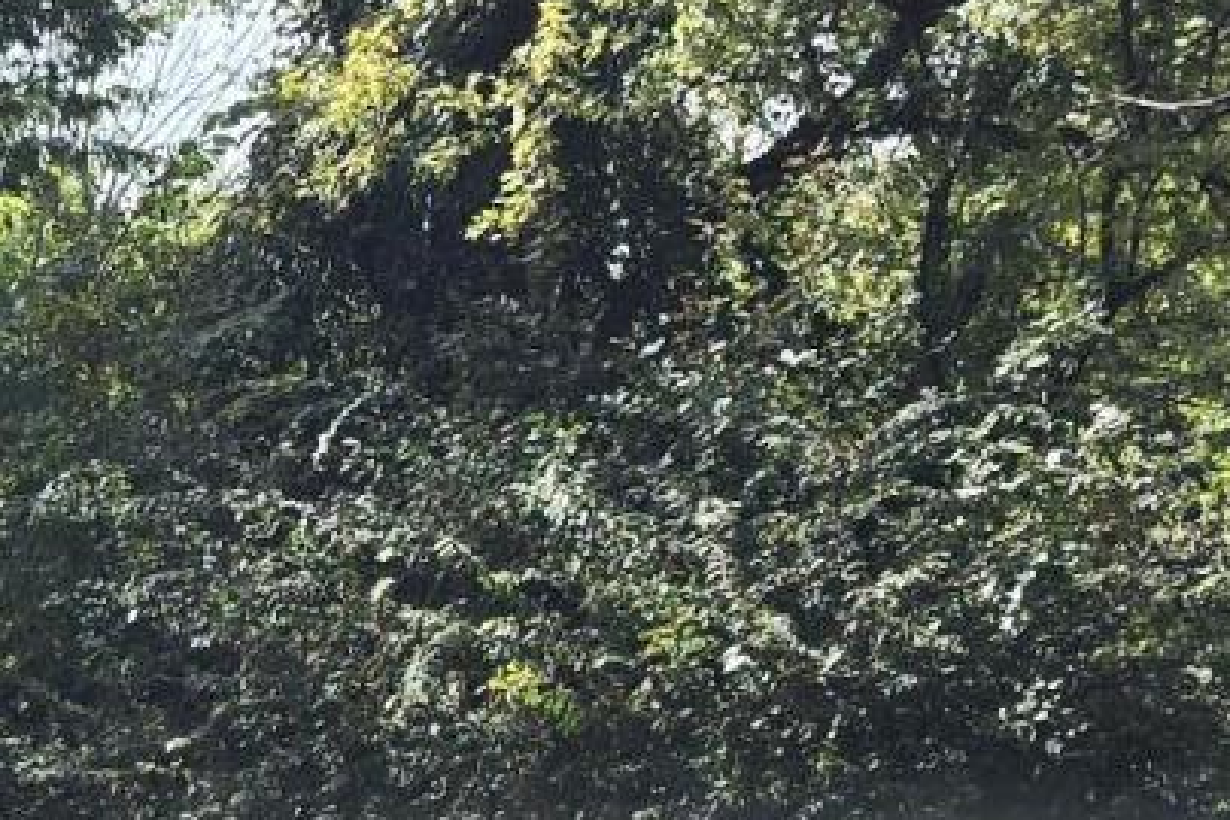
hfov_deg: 14.5
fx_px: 4031
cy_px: 1133
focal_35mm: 118
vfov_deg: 11.3
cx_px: -1194
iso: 12
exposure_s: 1/243
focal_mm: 6.3
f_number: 1.7
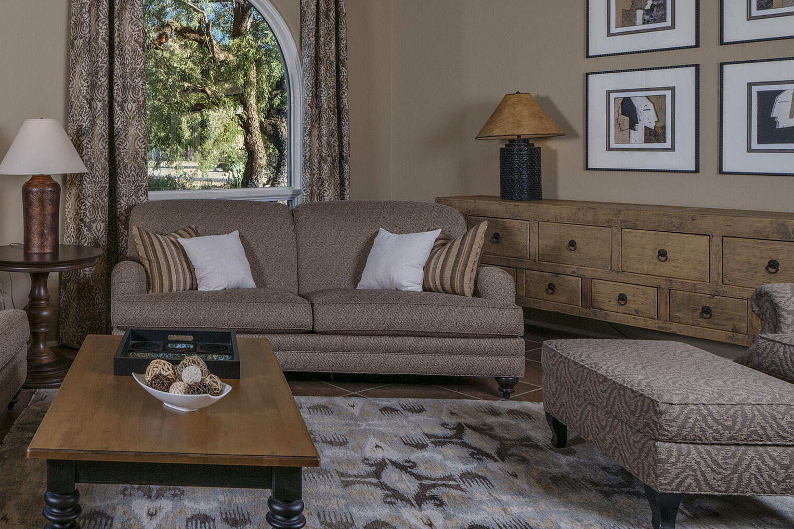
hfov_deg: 52.6
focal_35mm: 33
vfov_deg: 39.1
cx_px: 134
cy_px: 146
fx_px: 728
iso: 200
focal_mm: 18
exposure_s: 1/100
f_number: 11
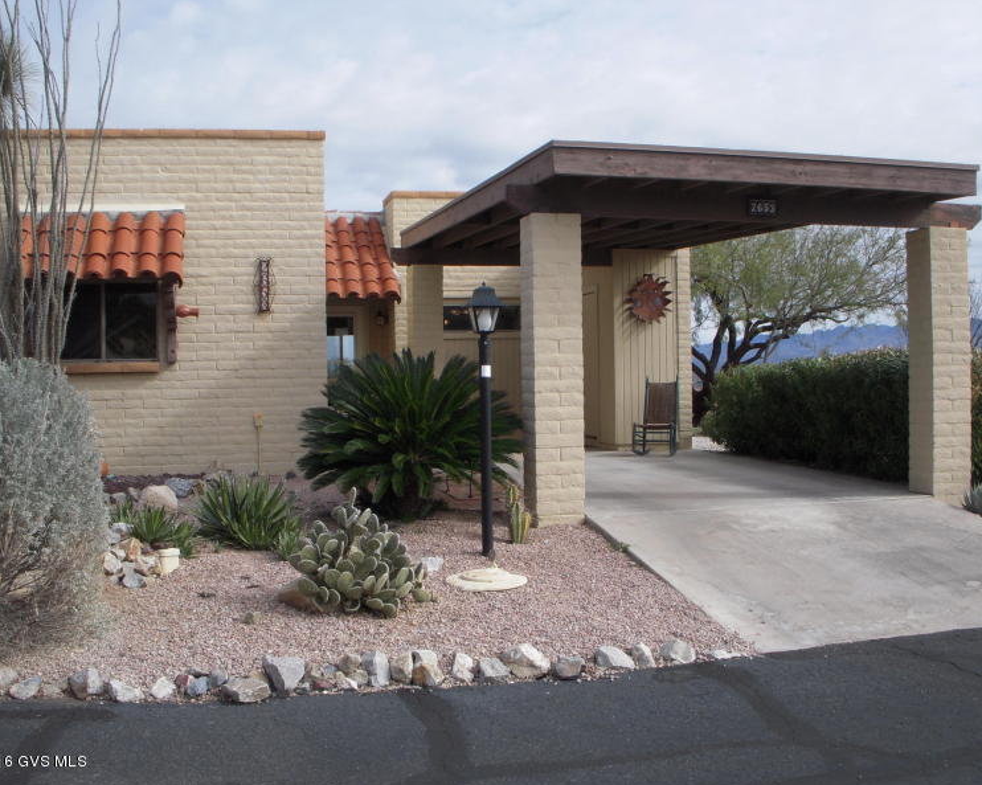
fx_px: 1162
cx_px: 486
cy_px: 394
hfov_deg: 45.8
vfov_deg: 37.3
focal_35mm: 40
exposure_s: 1/250
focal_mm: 6.3
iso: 100
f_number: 6.6
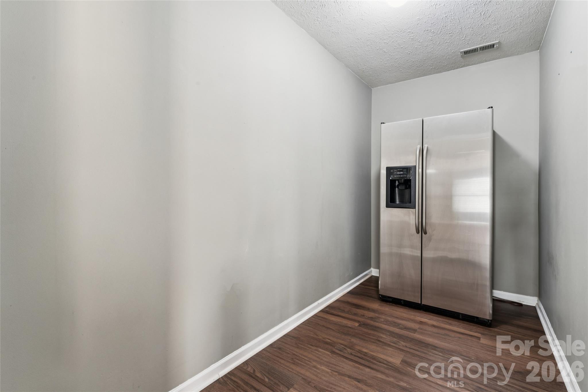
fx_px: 266
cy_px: 196
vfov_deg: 72.7
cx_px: 294
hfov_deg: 95.7
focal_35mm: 16
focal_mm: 16.3
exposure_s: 5
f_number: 13
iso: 100
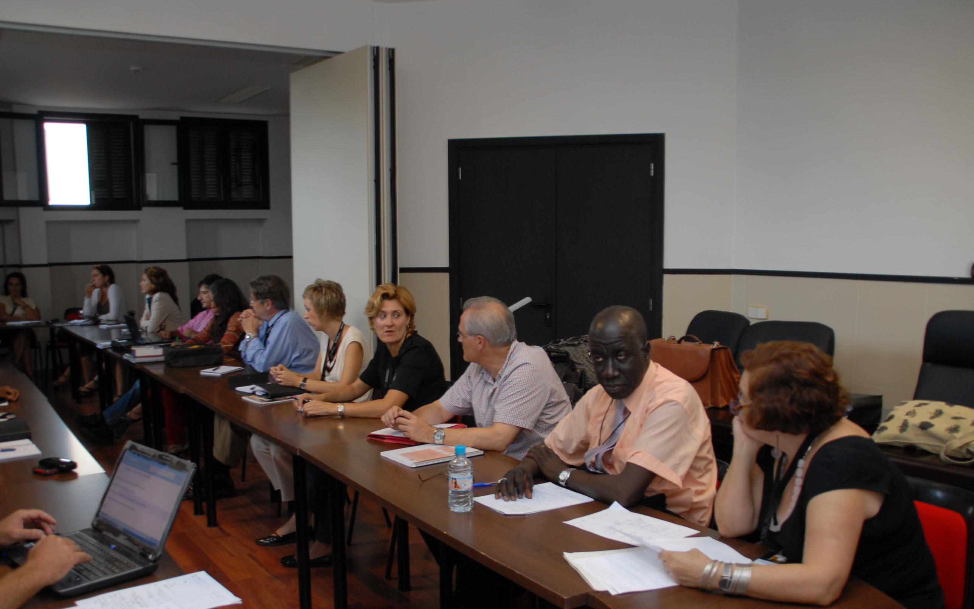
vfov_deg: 40.5
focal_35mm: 31
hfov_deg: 61.2
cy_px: 359
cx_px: 451
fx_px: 823
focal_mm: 18
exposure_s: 1/50
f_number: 3.5
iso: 320
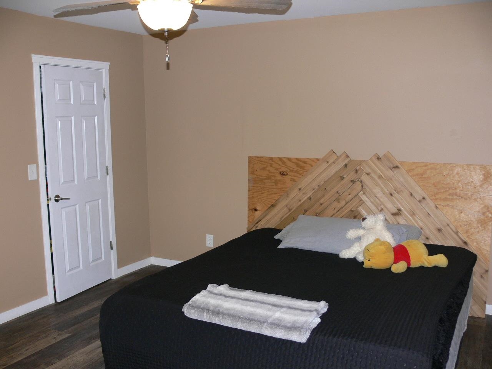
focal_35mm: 35
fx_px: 497
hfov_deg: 52.6
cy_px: 184
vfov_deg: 40.7
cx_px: 246
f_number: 2.8
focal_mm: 7.4
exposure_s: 1/30
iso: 100
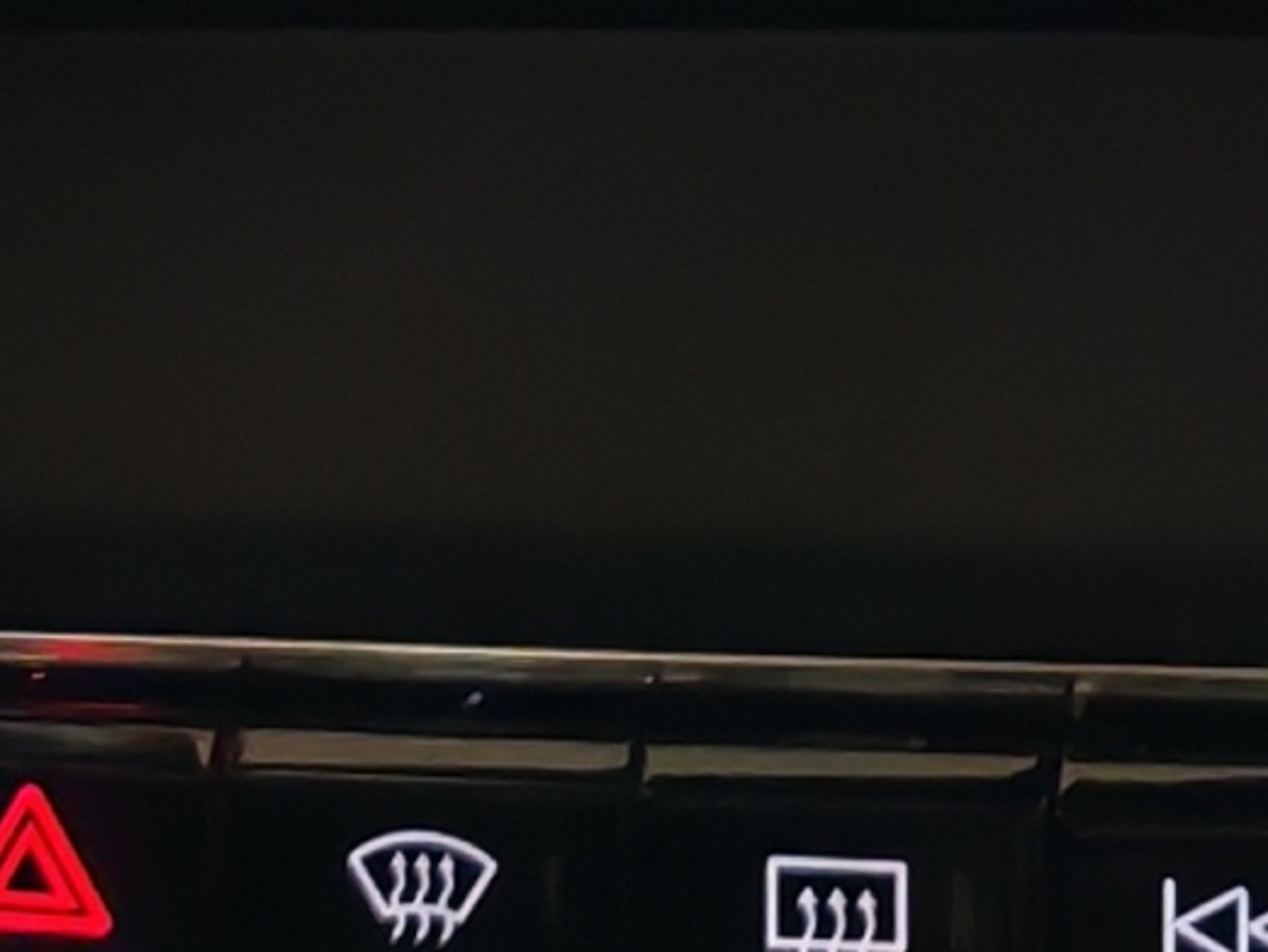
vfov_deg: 5.7
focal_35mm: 236
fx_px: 8647
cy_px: -2272
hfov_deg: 8.2
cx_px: 2091
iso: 1250
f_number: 1.9
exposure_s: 1/50
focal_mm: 6.12
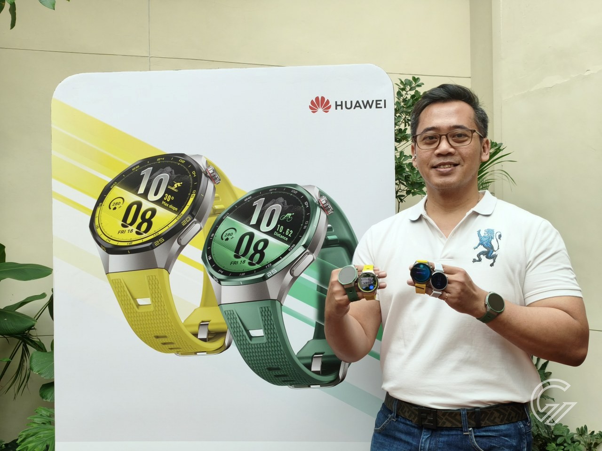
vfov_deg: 31.5
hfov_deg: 41.2
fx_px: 800
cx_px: 301
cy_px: 226
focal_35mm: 46
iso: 50
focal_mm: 6.45
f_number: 1.62
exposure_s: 1/201
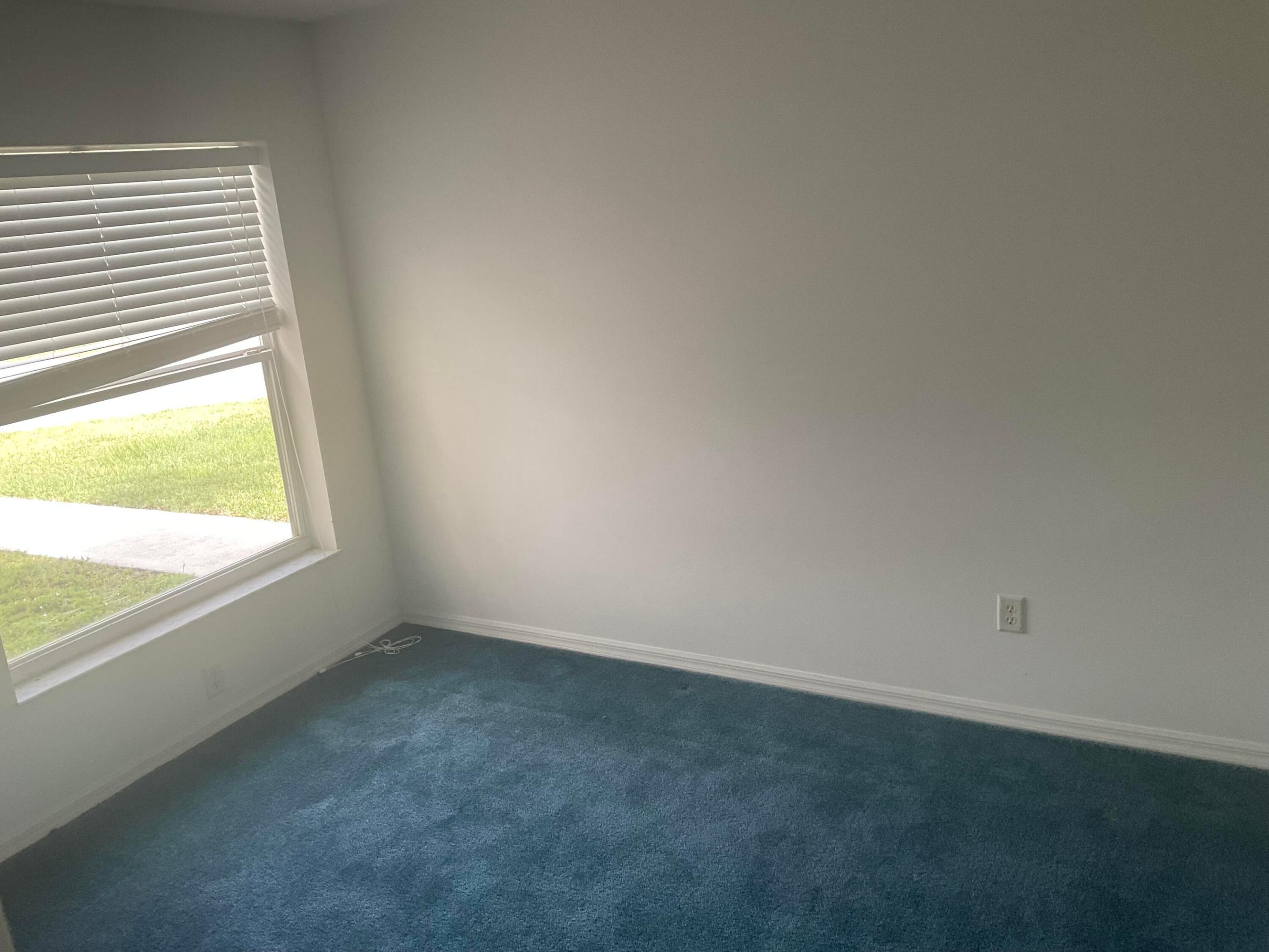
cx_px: 634
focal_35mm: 29
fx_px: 1063
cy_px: 476
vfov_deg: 48.2
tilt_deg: -16.4
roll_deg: +4.6
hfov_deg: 61.7
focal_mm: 3
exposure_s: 1/122
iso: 50
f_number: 1.8
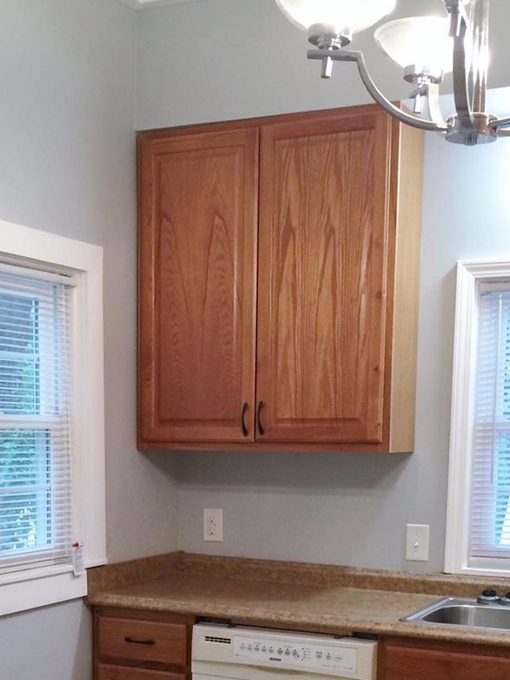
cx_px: 179
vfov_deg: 31.7
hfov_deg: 24.7
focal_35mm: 59
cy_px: 562
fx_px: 1159
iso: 100
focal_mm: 4.12
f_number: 2.2
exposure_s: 1/30
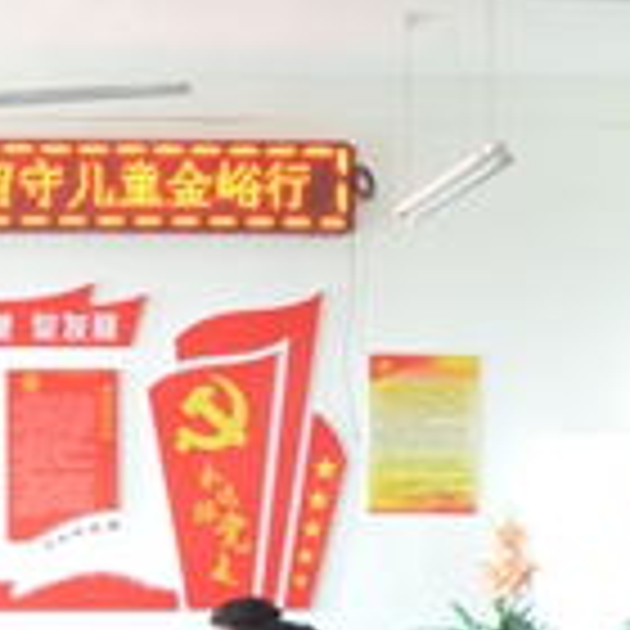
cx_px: -68
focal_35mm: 109
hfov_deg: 15.5
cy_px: 680
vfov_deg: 15.6
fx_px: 2244
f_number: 3.5
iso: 1250
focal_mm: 20
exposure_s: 1/6
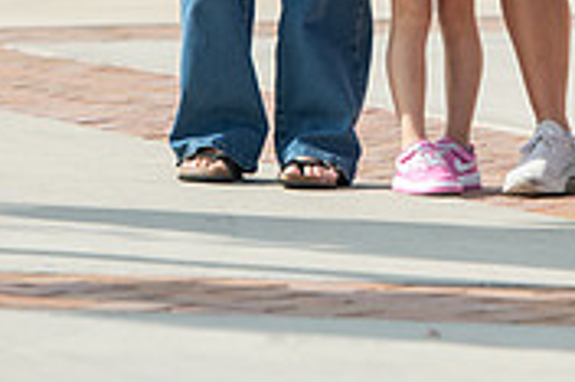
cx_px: 421
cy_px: -230
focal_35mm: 479
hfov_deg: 4.3
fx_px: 7643
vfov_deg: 2.9
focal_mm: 145
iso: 160
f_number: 4
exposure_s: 1/1000
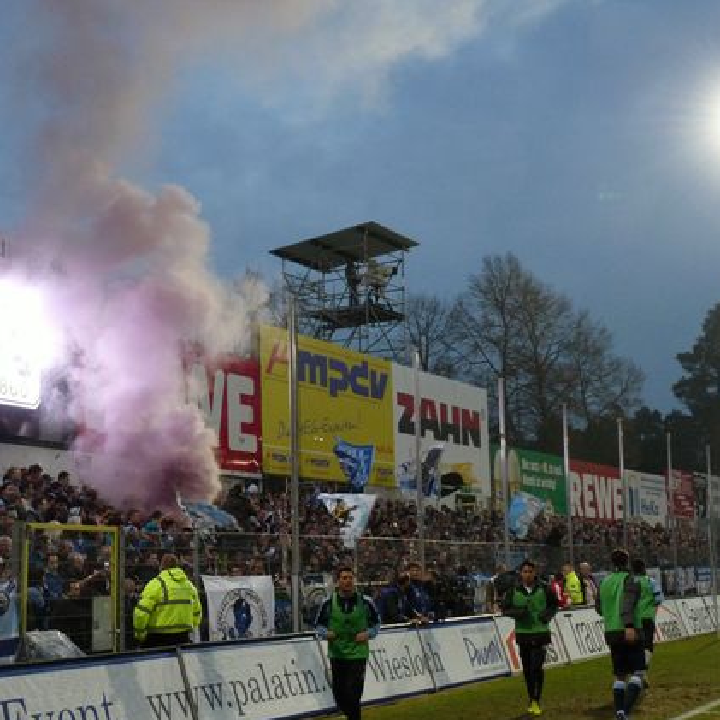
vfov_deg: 31.1
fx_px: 1294
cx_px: 294
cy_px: 363
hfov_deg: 31.0
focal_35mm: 55
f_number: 3.2
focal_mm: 8.2
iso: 400
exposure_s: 1/80
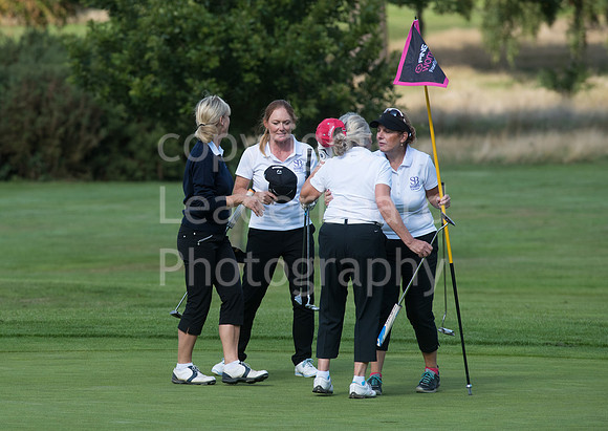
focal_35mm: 437
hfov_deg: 4.6
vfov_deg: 3.3
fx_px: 7518
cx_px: 205
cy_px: 198
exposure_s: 1/1600
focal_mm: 300
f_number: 7.1
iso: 400
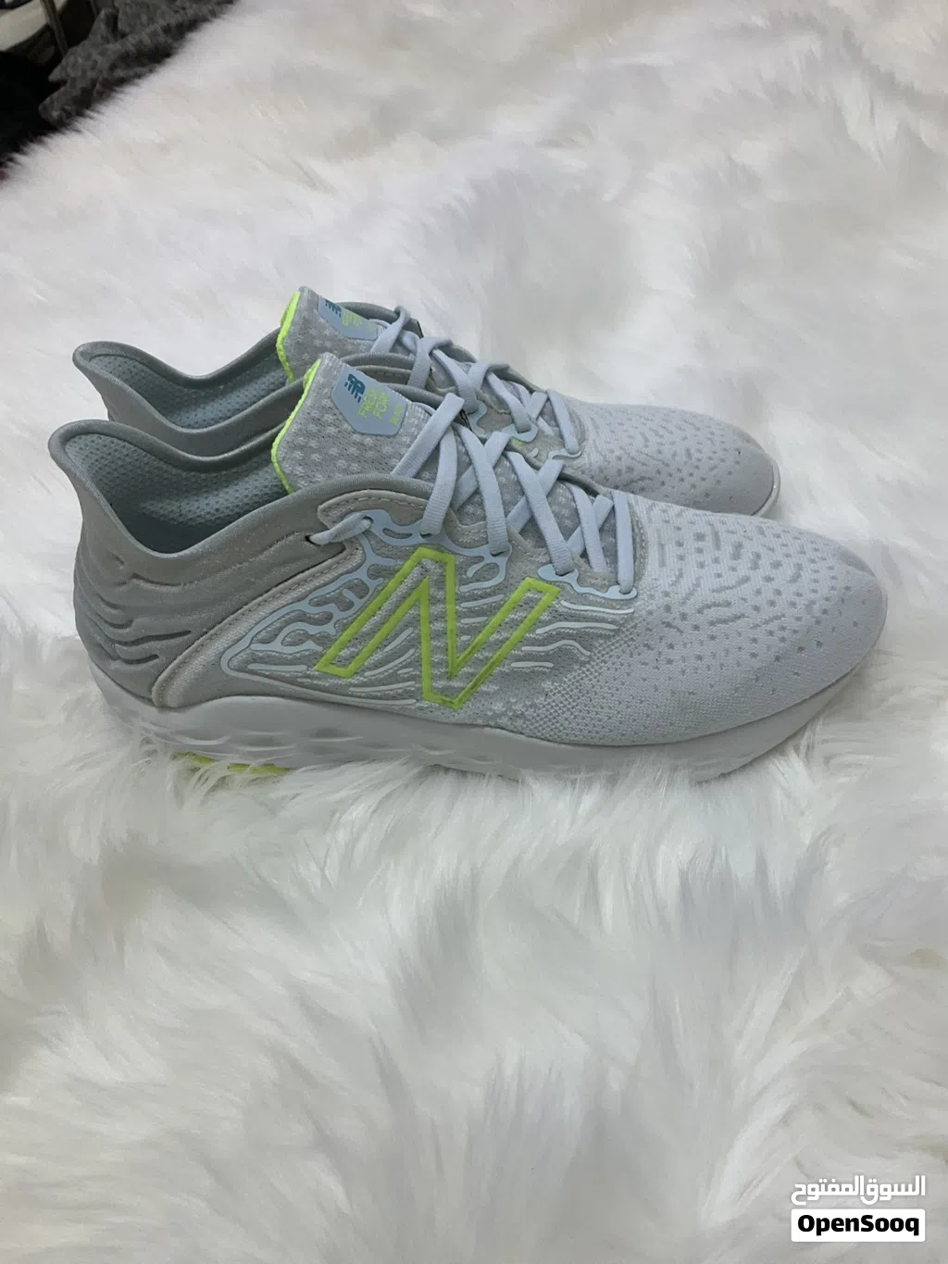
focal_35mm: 29
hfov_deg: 48.2
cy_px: 632
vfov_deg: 61.7
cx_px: 474
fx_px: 1059
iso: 64
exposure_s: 1/50
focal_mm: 3
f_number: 1.8
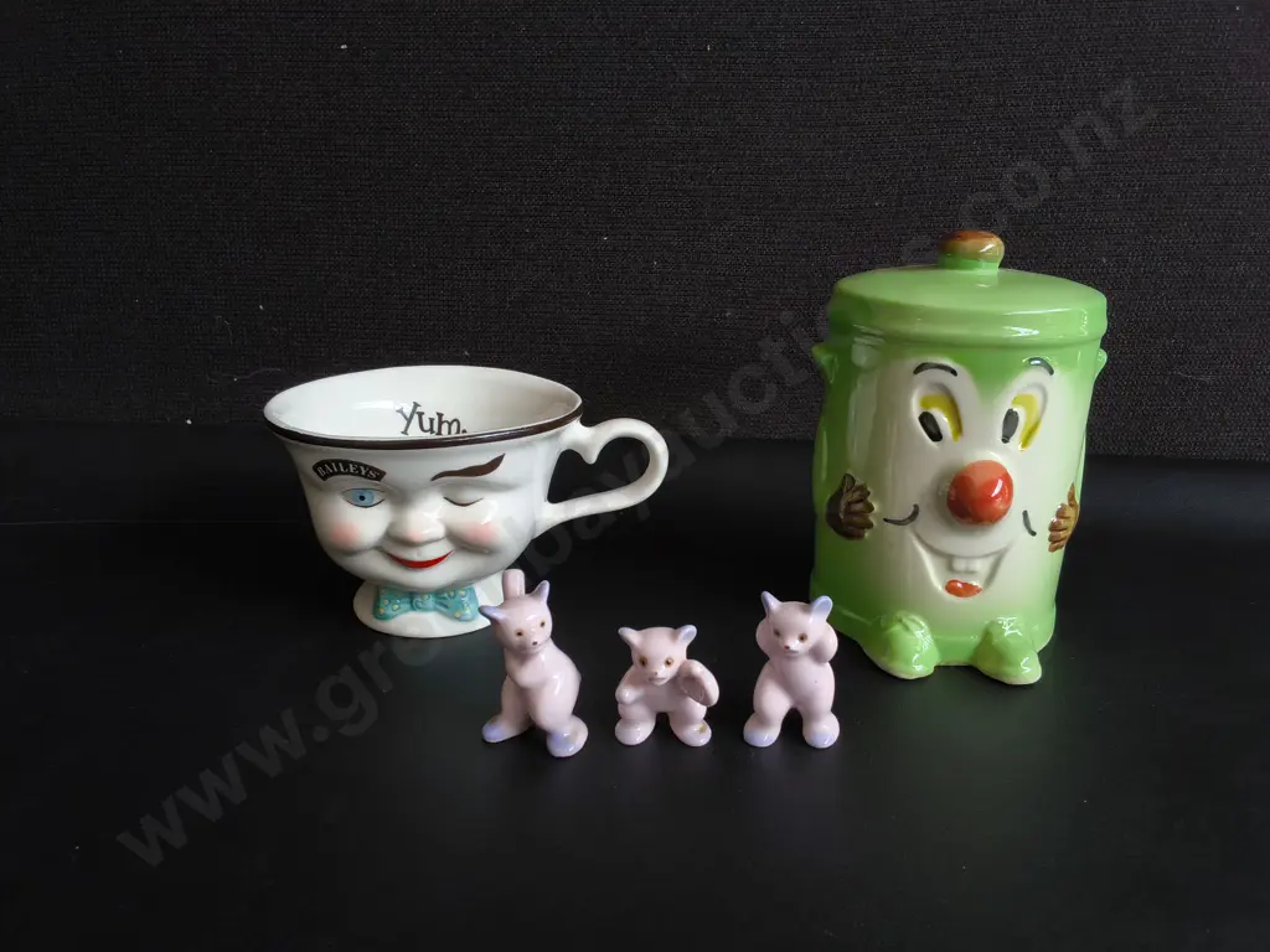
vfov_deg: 51.4
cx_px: 635
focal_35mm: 27
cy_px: 476
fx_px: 991
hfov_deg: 65.3
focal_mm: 2.87
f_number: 2
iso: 32
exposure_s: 1/100
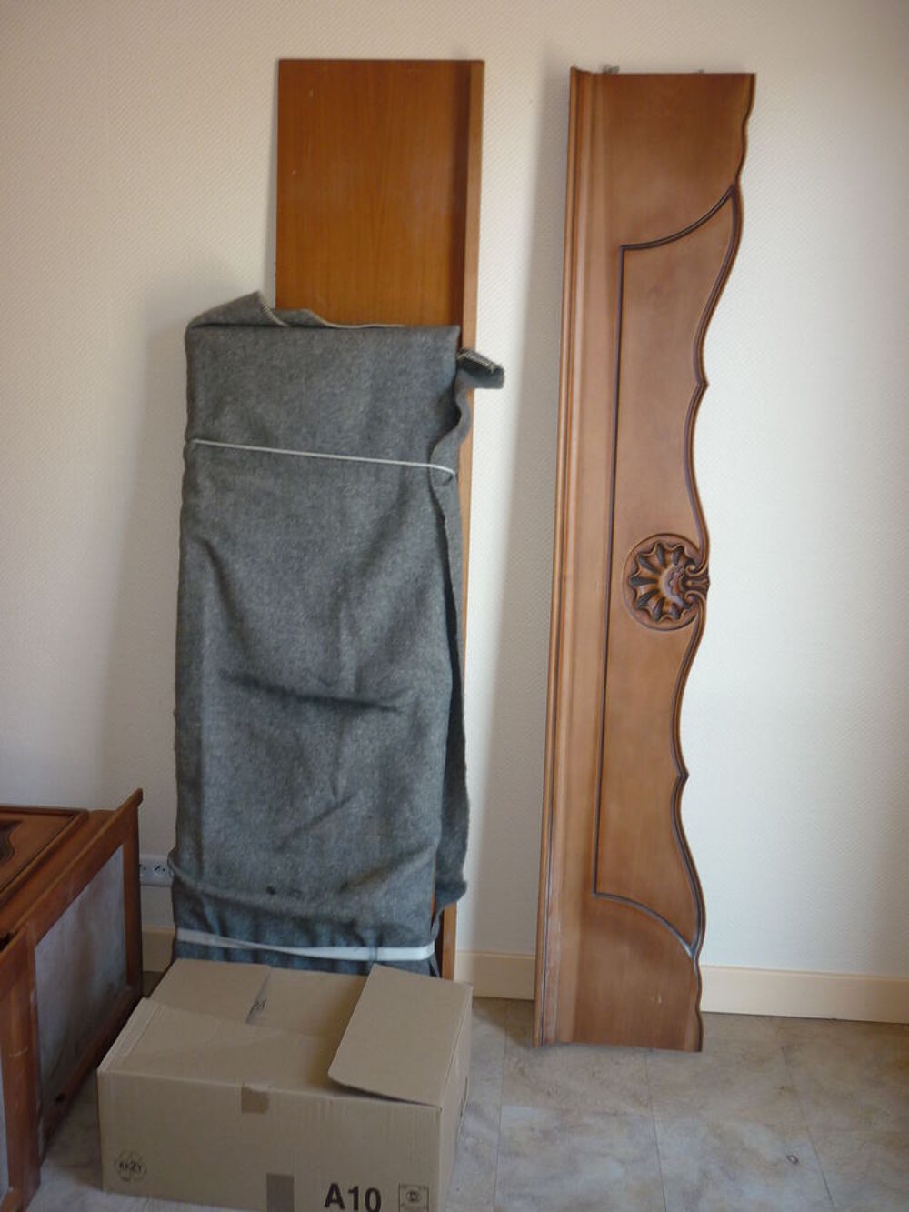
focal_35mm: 33
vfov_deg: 55.3
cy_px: 606
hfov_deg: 43.0
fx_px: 1155
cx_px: 454
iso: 100
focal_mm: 5.5
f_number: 2.8
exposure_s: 1/30
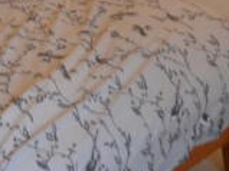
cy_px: -120
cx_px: -106
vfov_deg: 12.8
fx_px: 707
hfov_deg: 16.8
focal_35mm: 107
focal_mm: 18
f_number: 4
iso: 100
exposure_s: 1/8
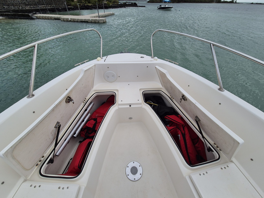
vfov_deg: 89.9
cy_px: 99
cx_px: 132
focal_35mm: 13
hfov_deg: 106.2
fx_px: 99
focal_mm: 2.2
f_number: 2.2
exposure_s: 1/2408
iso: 50
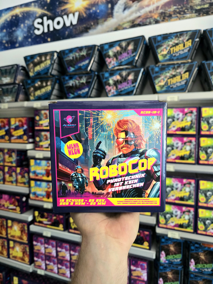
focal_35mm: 23
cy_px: 142
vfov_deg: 73.9
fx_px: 189
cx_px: 106
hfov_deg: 58.9
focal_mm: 6.3
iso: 1250
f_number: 1.7
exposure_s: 1/100
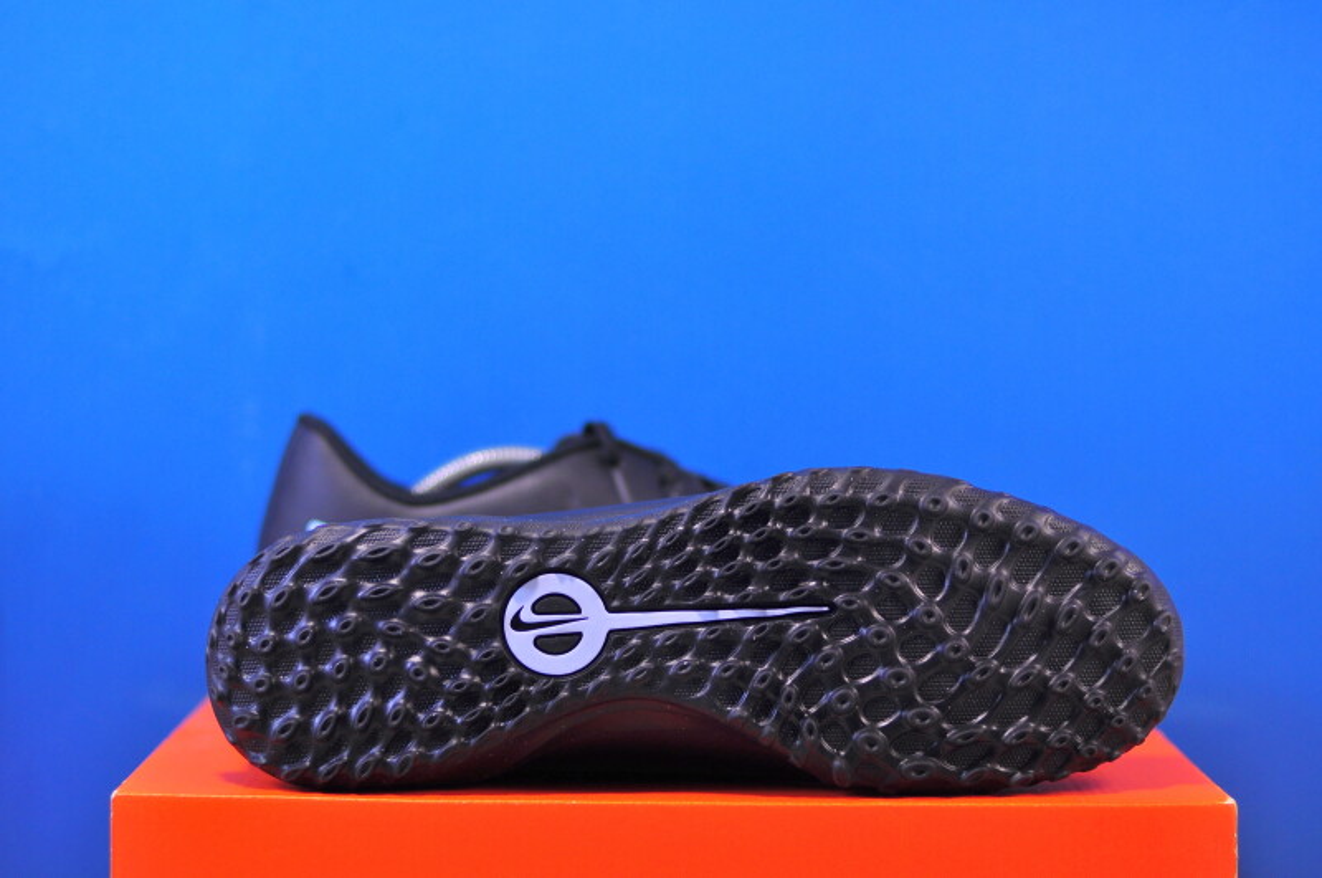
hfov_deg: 27.0
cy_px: 439
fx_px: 2750
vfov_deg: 18.1
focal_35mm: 75
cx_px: 661
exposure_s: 1/320
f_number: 2
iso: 250
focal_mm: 50
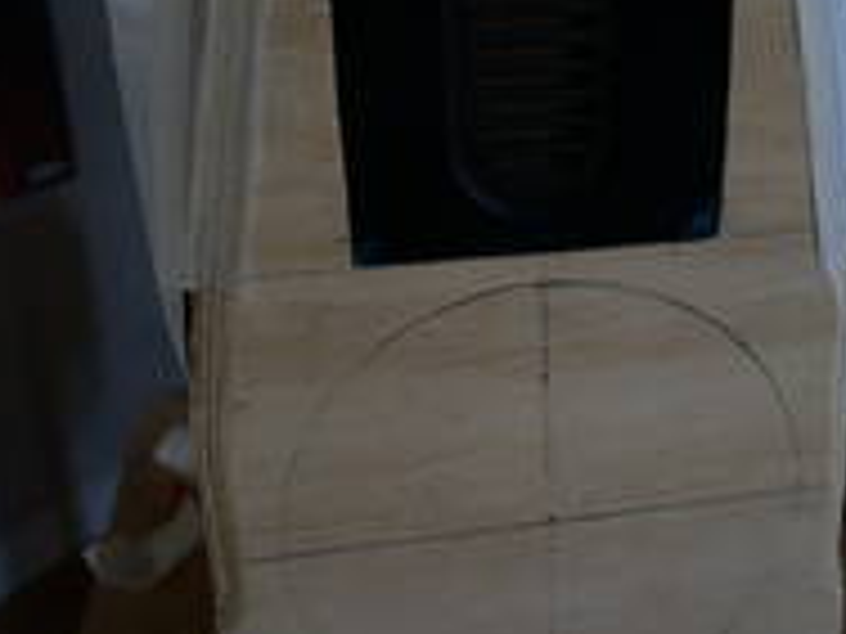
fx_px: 1198
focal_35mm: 49
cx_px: 572
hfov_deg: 38.4
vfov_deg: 29.5
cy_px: 234
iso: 2000
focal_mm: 16
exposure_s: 1/60
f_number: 4
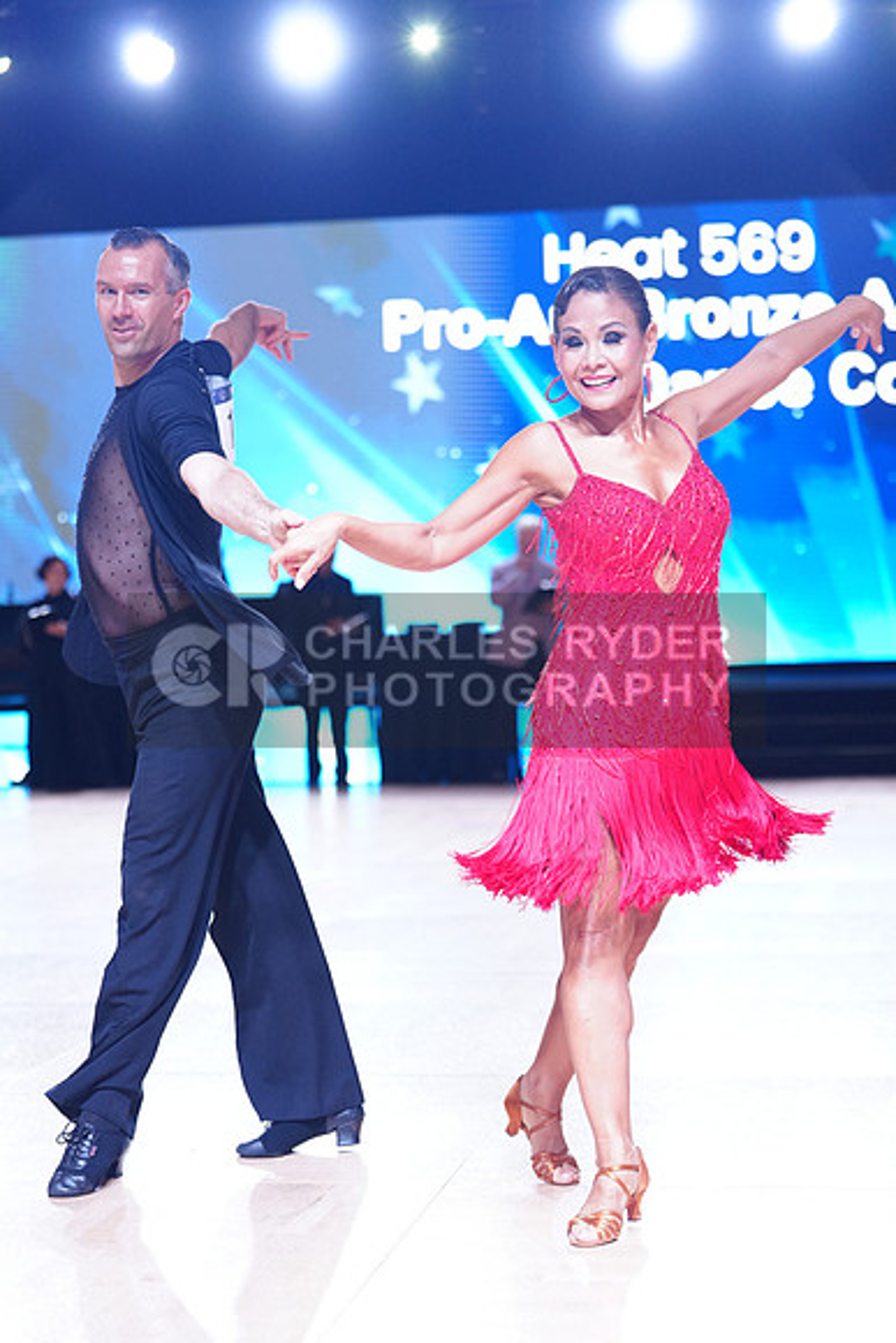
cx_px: 448
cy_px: 672
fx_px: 2612
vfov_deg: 28.8
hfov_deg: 19.5
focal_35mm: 70
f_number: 2.8
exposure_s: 1/400
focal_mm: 70
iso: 1600
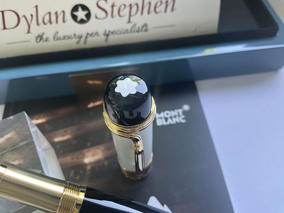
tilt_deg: -57.5
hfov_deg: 61.7
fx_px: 238
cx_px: 142
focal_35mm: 29
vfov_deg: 48.2
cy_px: 106
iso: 64
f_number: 1.8
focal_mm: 3
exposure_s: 1/67
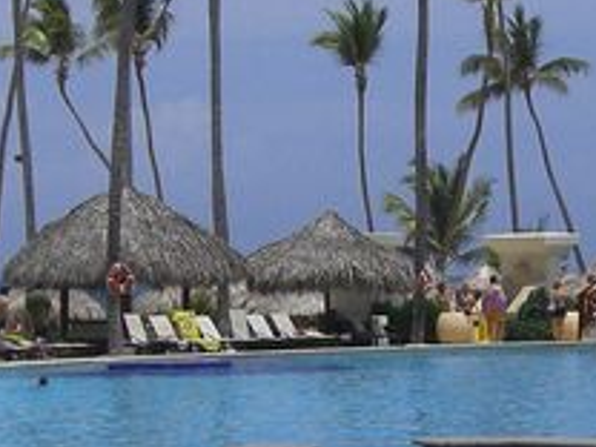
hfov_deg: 10.5
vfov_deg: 7.9
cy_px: 378
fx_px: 3220
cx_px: 522
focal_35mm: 187
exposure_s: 1/320
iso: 64
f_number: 8
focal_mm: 6.2
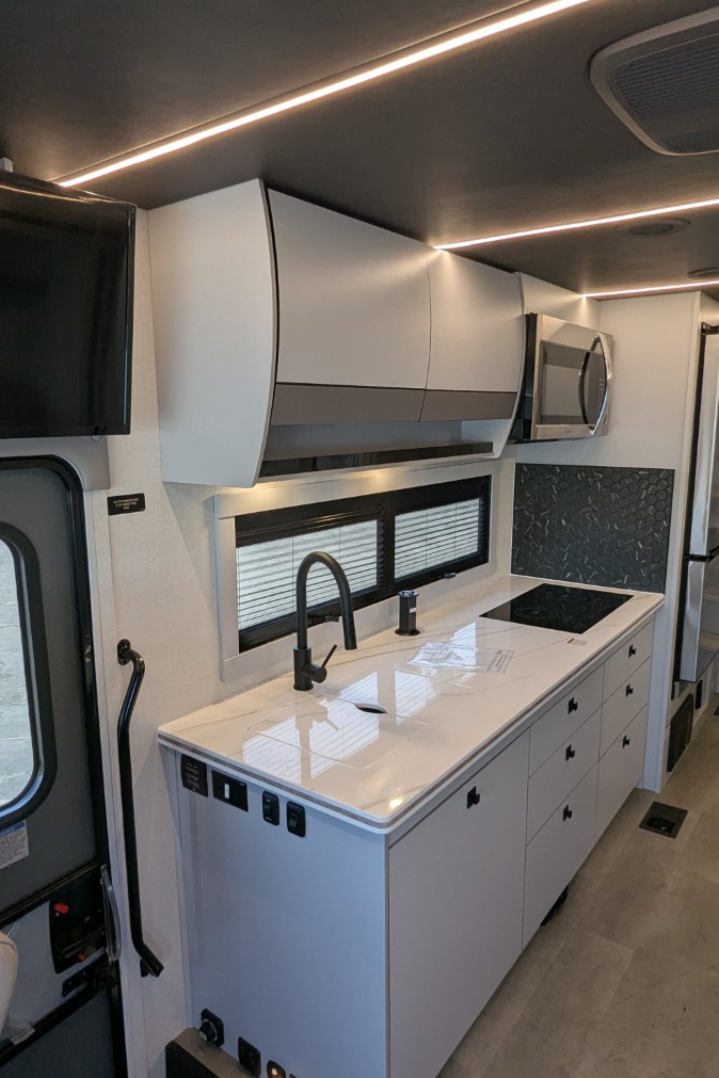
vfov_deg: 76.1
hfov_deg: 55.1
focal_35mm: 23
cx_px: 338
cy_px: 545
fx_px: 689
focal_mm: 2.35
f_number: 2.2
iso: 75
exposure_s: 1/130
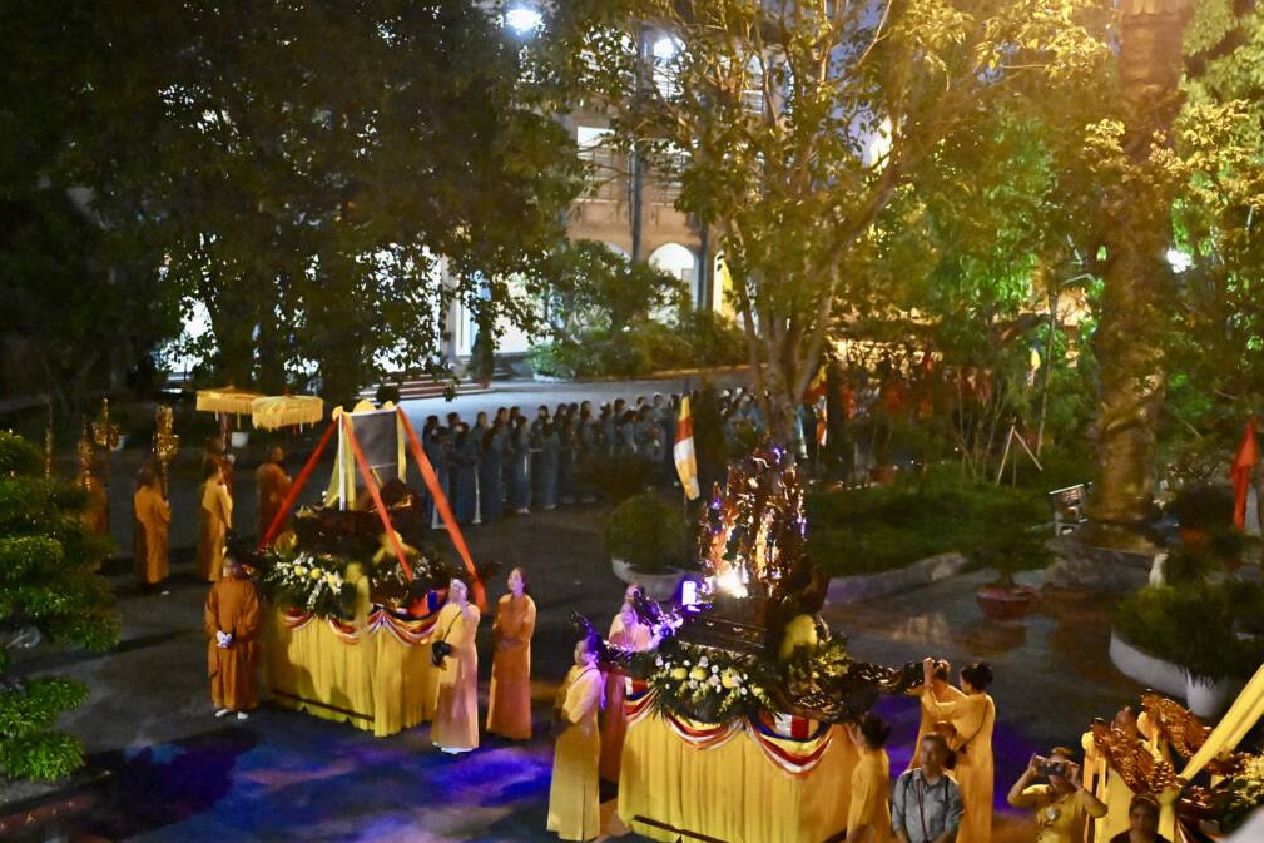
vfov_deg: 30.5
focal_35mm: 44
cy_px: 442
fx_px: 1545
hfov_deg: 44.5
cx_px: 623
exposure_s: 1/200
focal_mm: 37
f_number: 2.8
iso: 32000
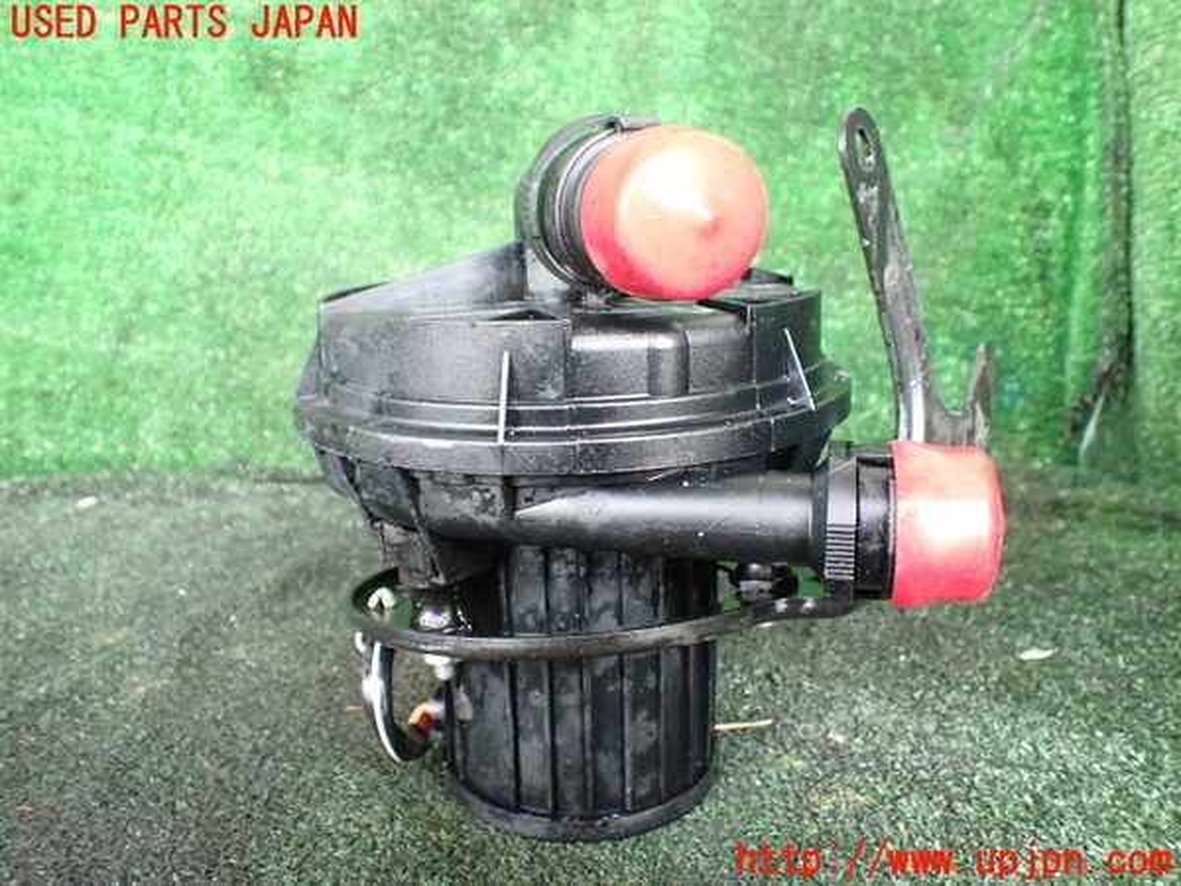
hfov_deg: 60.0
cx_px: 590
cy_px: 443
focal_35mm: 30
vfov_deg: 46.8
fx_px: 1024
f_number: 2.3
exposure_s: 1/50
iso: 800
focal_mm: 5.4
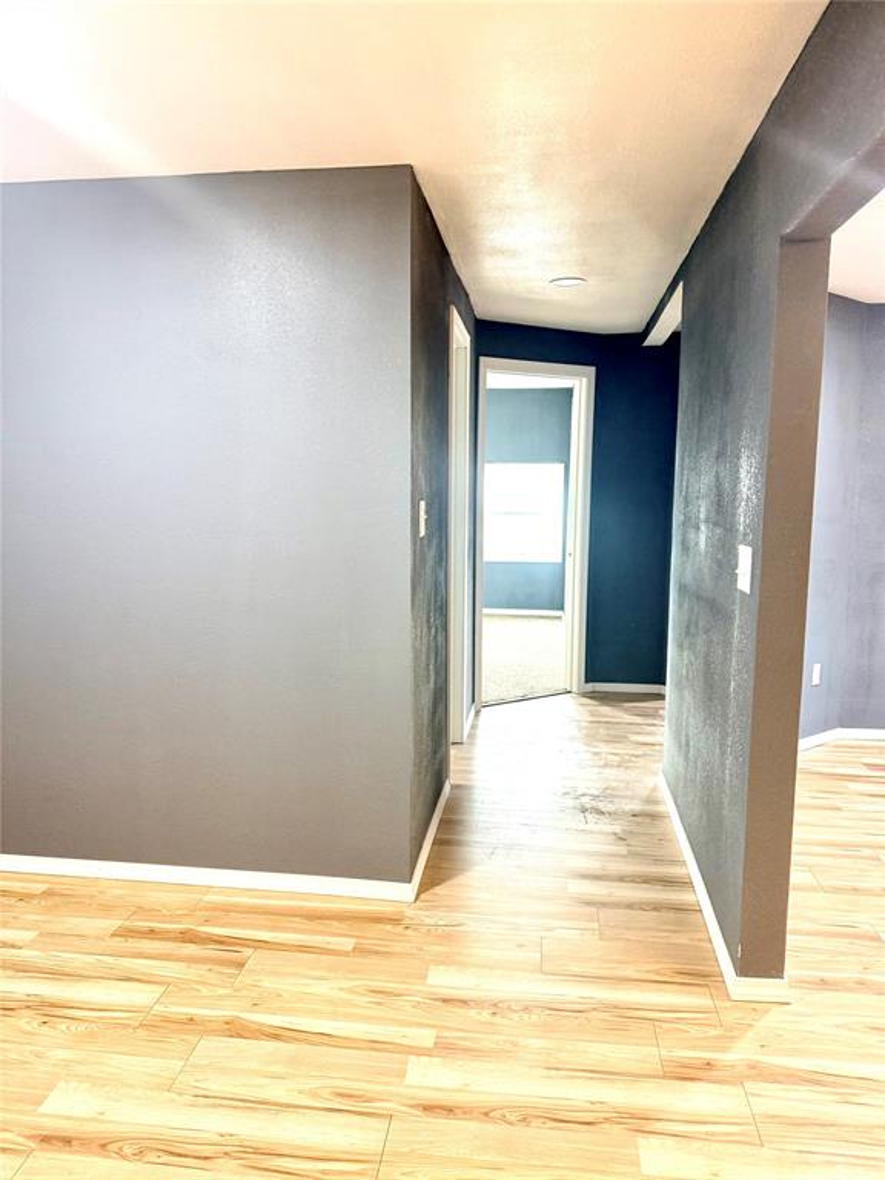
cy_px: 590
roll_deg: -1.1
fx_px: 818
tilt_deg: -6.8
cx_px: 442
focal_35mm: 24
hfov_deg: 56.8
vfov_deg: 71.6
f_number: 1.78
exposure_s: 1/60
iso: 250
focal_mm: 6.76
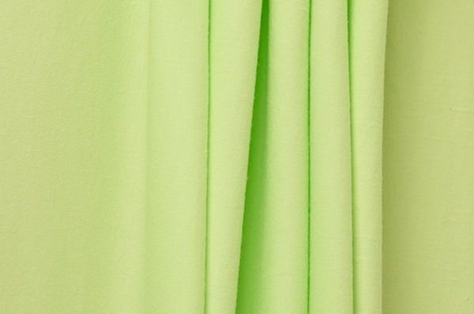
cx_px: 237
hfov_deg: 15.2
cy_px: 157
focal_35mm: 135
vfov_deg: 10.1
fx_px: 1773
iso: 200
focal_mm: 90
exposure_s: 1/800
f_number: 11
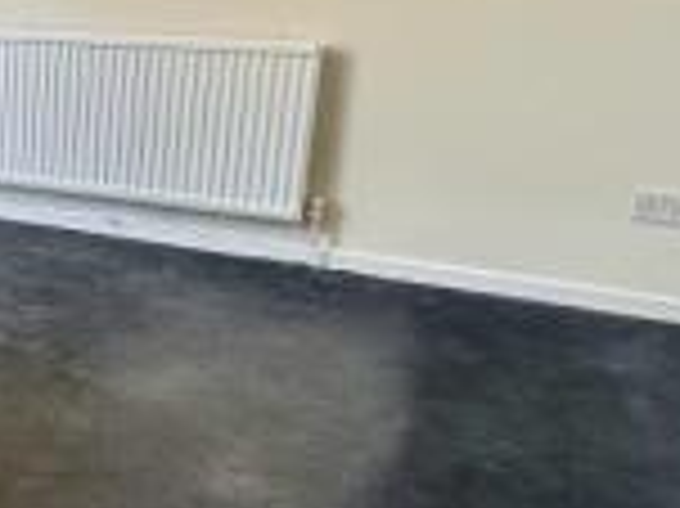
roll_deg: +2.0
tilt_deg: -17.7
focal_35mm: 54
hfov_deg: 28.6
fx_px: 1060
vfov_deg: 27.0
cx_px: -218
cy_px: 232
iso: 200
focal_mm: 2.22
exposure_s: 1/99
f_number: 2.2
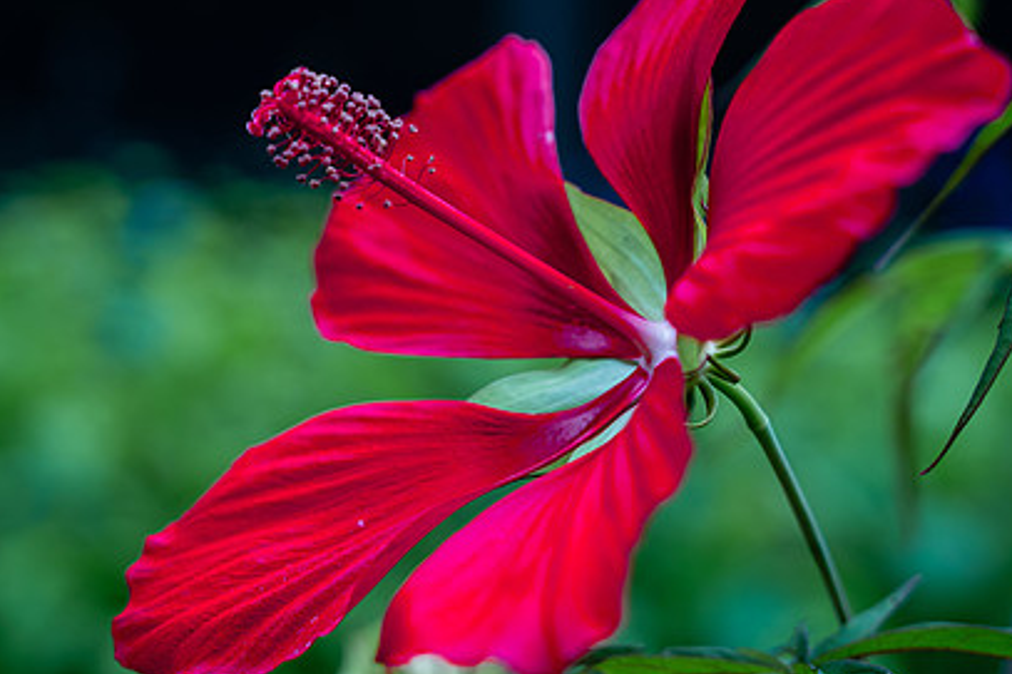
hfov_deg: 19.1
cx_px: 477
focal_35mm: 107
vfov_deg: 12.8
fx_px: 3007
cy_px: 272
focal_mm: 75
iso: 320
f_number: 4
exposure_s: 1/125
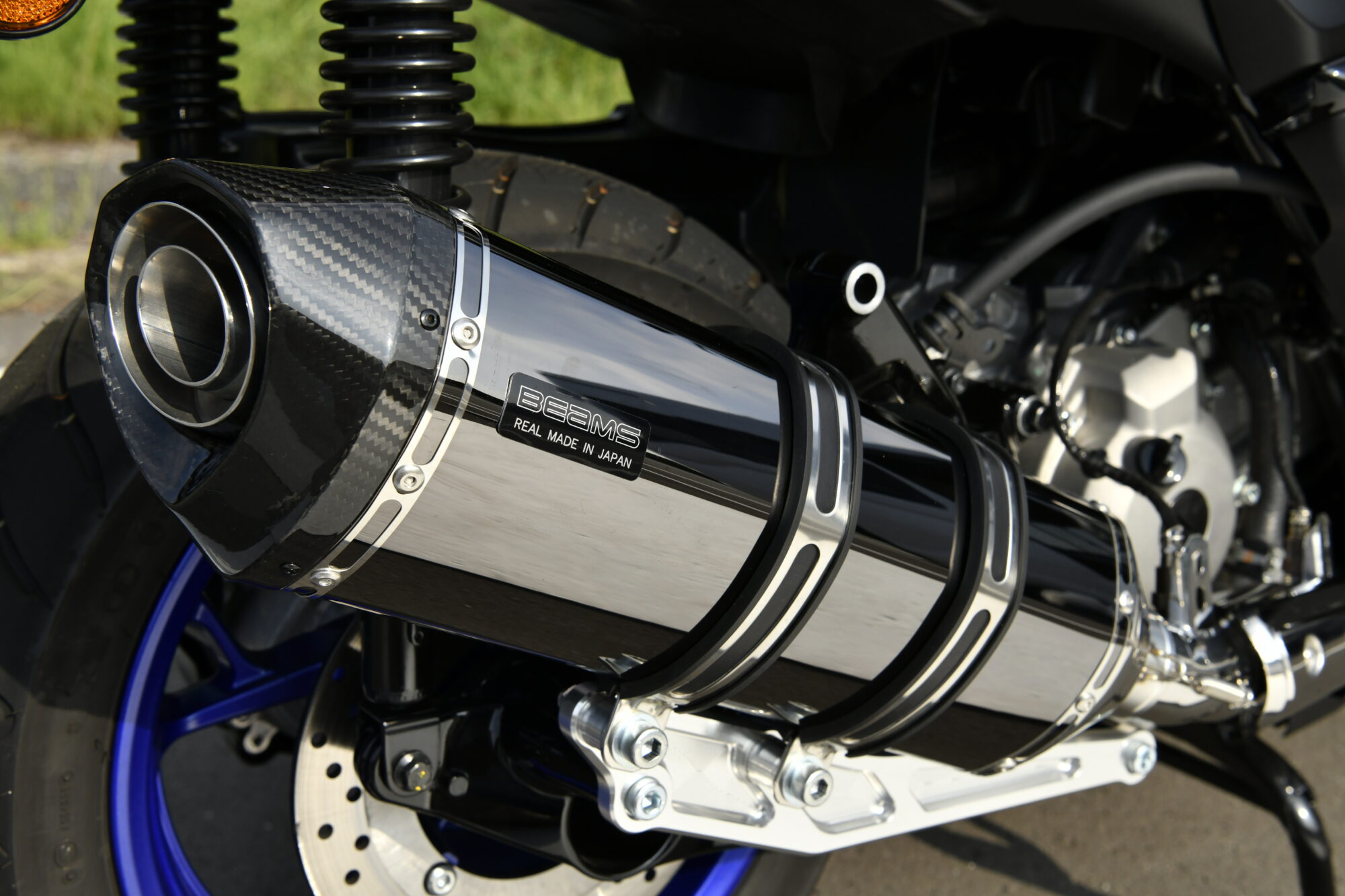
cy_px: 448
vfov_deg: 29.9
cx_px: 672
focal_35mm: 45
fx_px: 1681
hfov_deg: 43.6
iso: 500
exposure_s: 1/1000
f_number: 10
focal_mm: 45
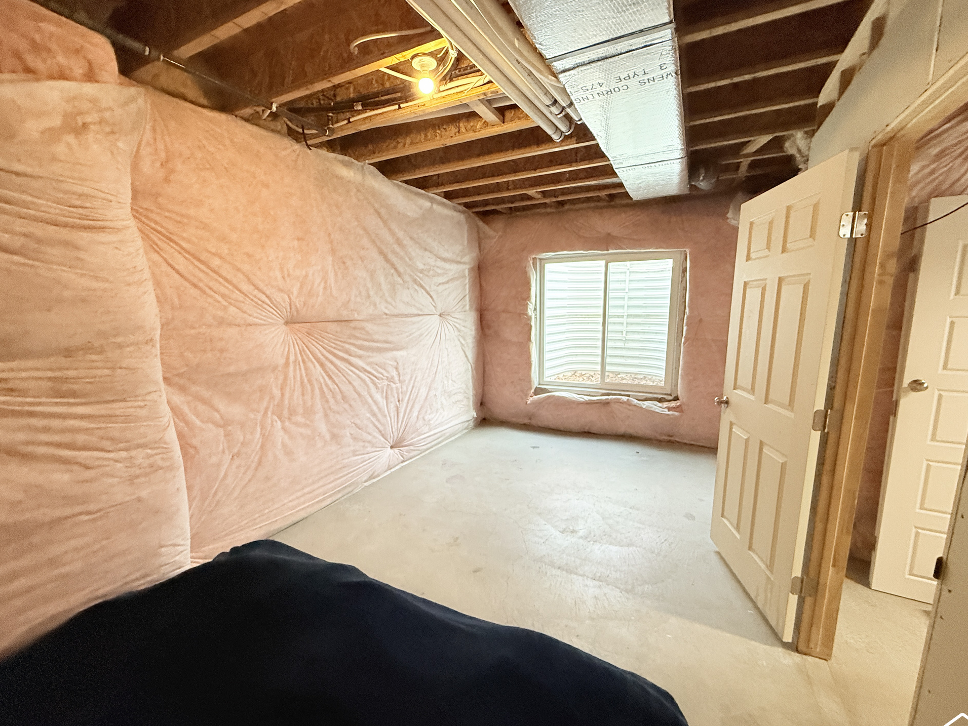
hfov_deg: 98.2
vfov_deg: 81.7
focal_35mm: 15
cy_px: 385
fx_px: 420
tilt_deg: -10.0
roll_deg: +1.3
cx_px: 485
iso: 400
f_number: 2.2
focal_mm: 2.22
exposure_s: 1/120
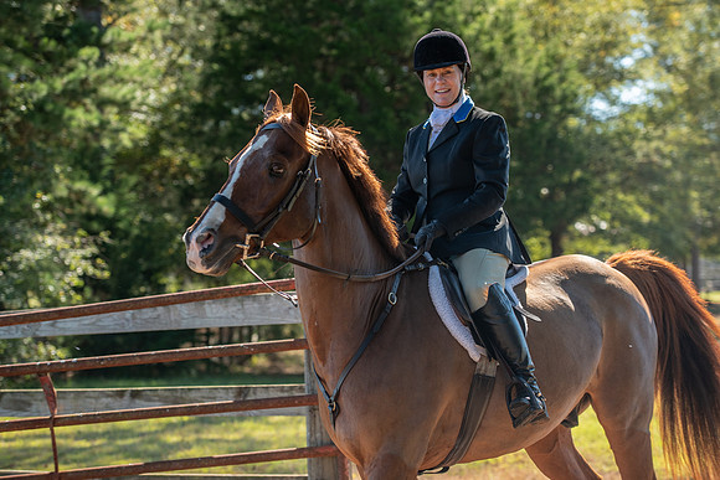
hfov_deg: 23.6
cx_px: 360
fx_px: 1720
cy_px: 240
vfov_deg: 15.9
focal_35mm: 86
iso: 280
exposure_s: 1/320
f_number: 4
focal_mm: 86
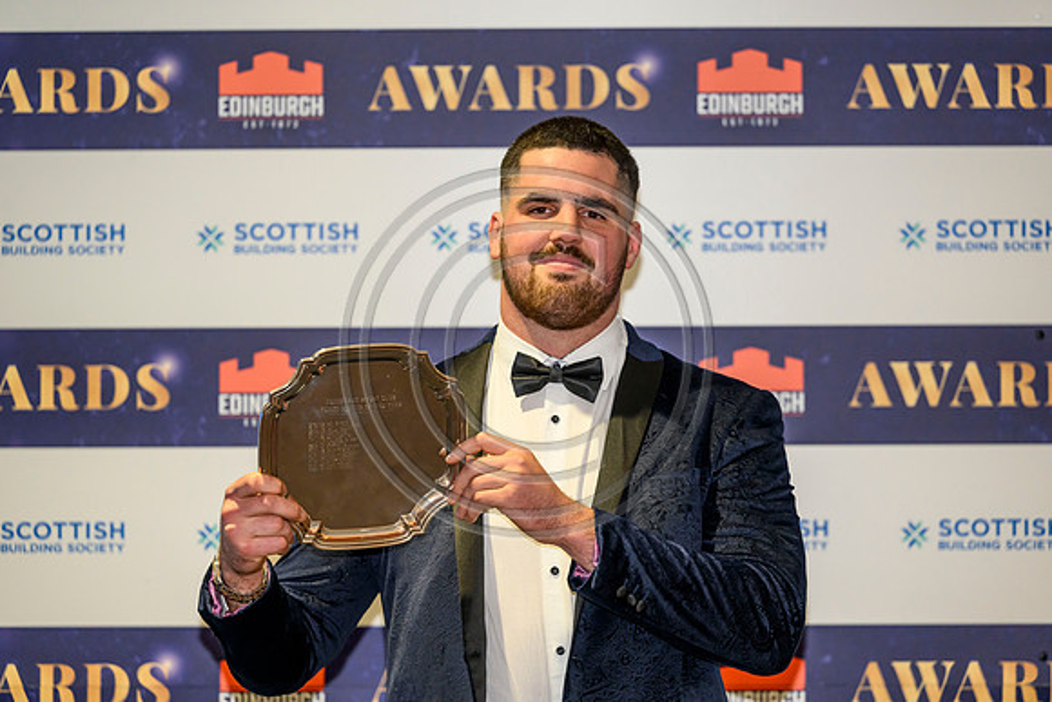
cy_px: 351
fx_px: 3653
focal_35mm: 125
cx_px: 526
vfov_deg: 11.0
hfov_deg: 16.4
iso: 2000
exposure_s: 1/250
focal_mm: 125
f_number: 3.2
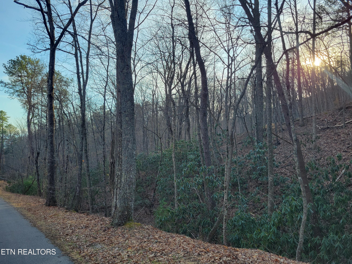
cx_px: 176
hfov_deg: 67.3
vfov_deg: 53.1
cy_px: 132
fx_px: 264
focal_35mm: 26
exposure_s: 1/458
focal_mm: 5.4
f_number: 1.8
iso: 40
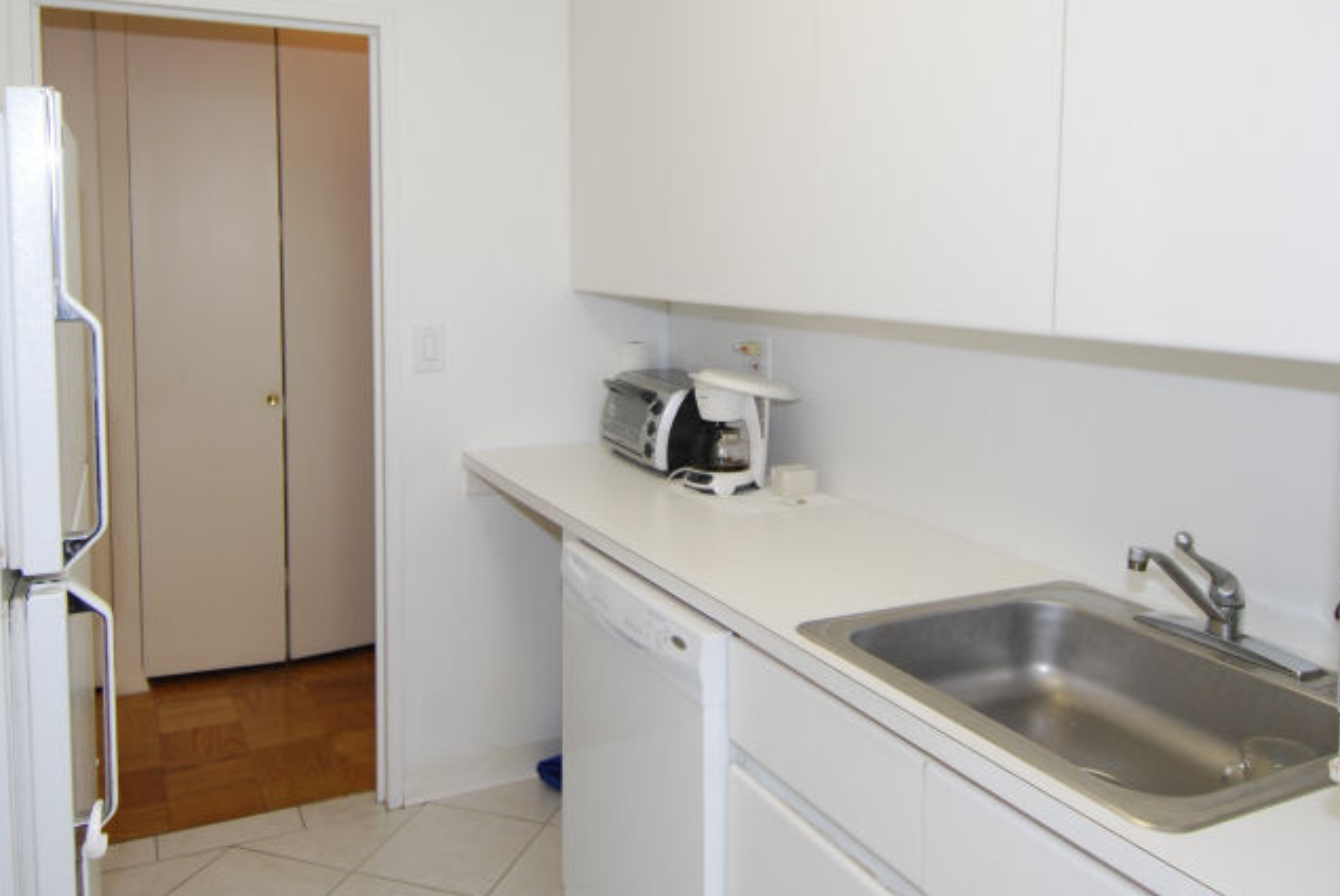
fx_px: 1080
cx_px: 611
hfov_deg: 63.5
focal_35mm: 29
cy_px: 334
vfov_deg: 44.6
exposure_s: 1/80
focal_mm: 12
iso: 200
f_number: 5
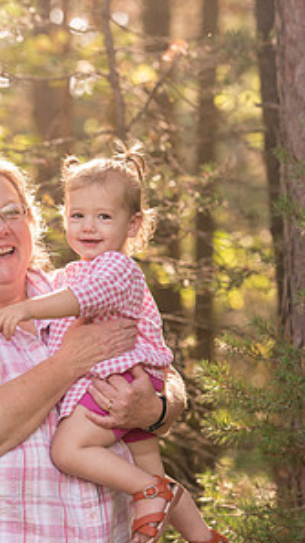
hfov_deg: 6.8
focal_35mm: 178
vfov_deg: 12.1
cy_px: 346
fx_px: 2560
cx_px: 51
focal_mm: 112
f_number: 3.5
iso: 400
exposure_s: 1/500
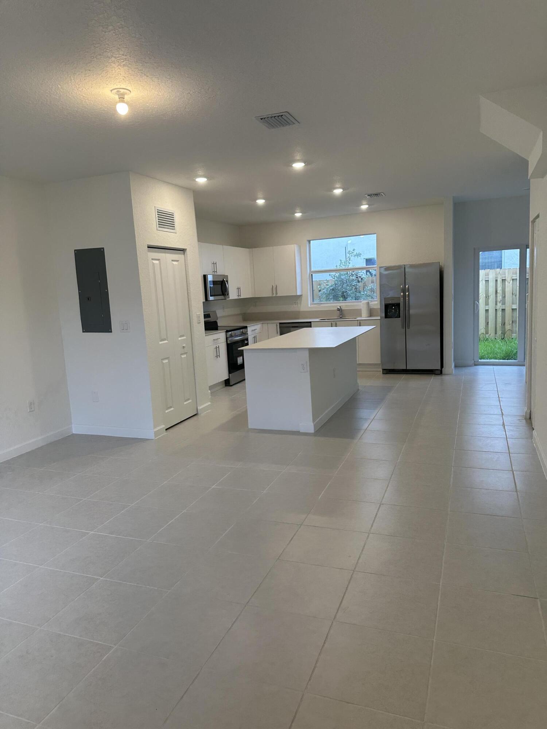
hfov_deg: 56.8
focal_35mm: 24
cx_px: 274
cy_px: 364
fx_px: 506
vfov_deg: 71.6
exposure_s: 1/120
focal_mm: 6.86
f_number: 1.78
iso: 125
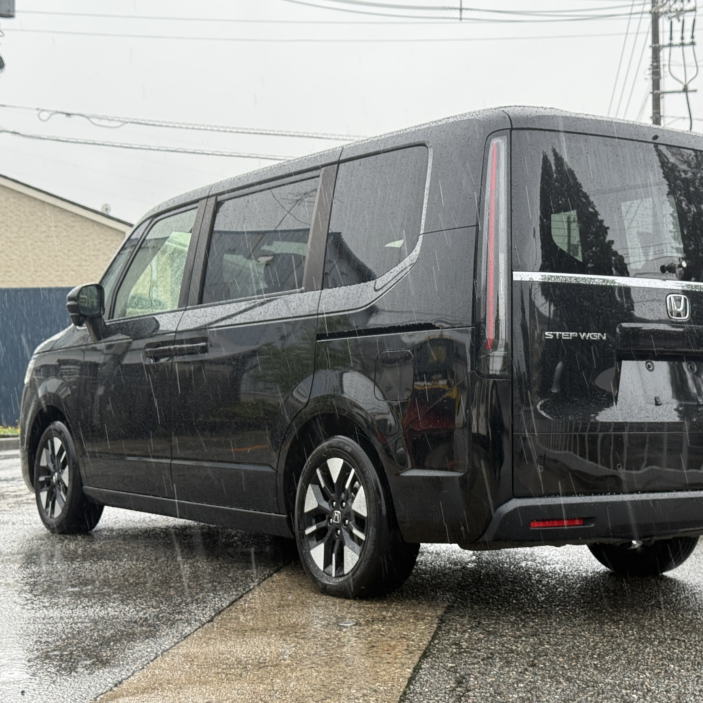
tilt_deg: +1.5
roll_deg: +0.8
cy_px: 351
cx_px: 414
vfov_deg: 30.0
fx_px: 1310
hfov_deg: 30.0
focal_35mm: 57
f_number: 1.78
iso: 50
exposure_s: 1/152
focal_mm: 6.76
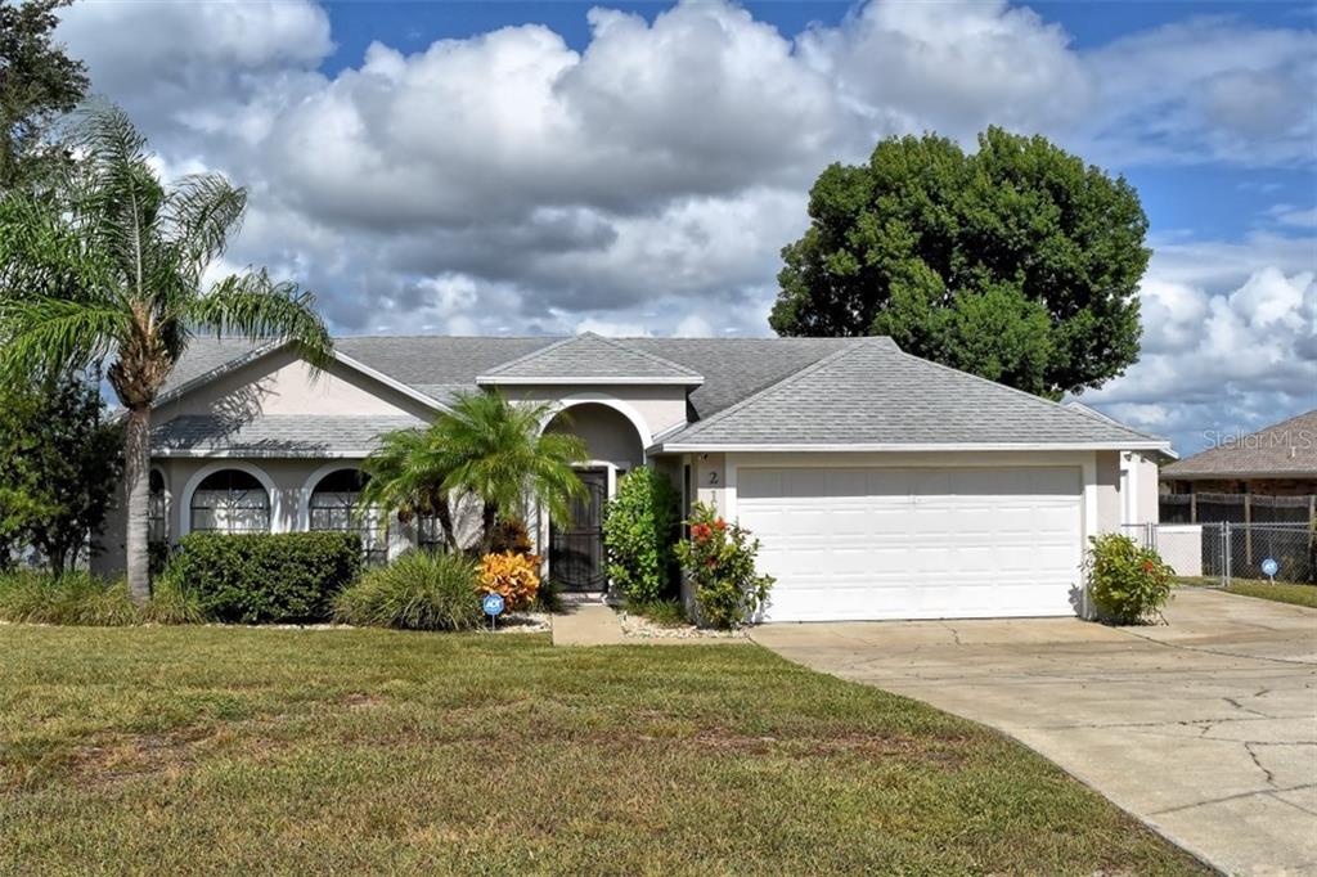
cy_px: 438
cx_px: 658
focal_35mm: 36
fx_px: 1317
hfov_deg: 53.1
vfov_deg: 36.8
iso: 1000
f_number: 13
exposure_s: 1/1600
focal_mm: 24
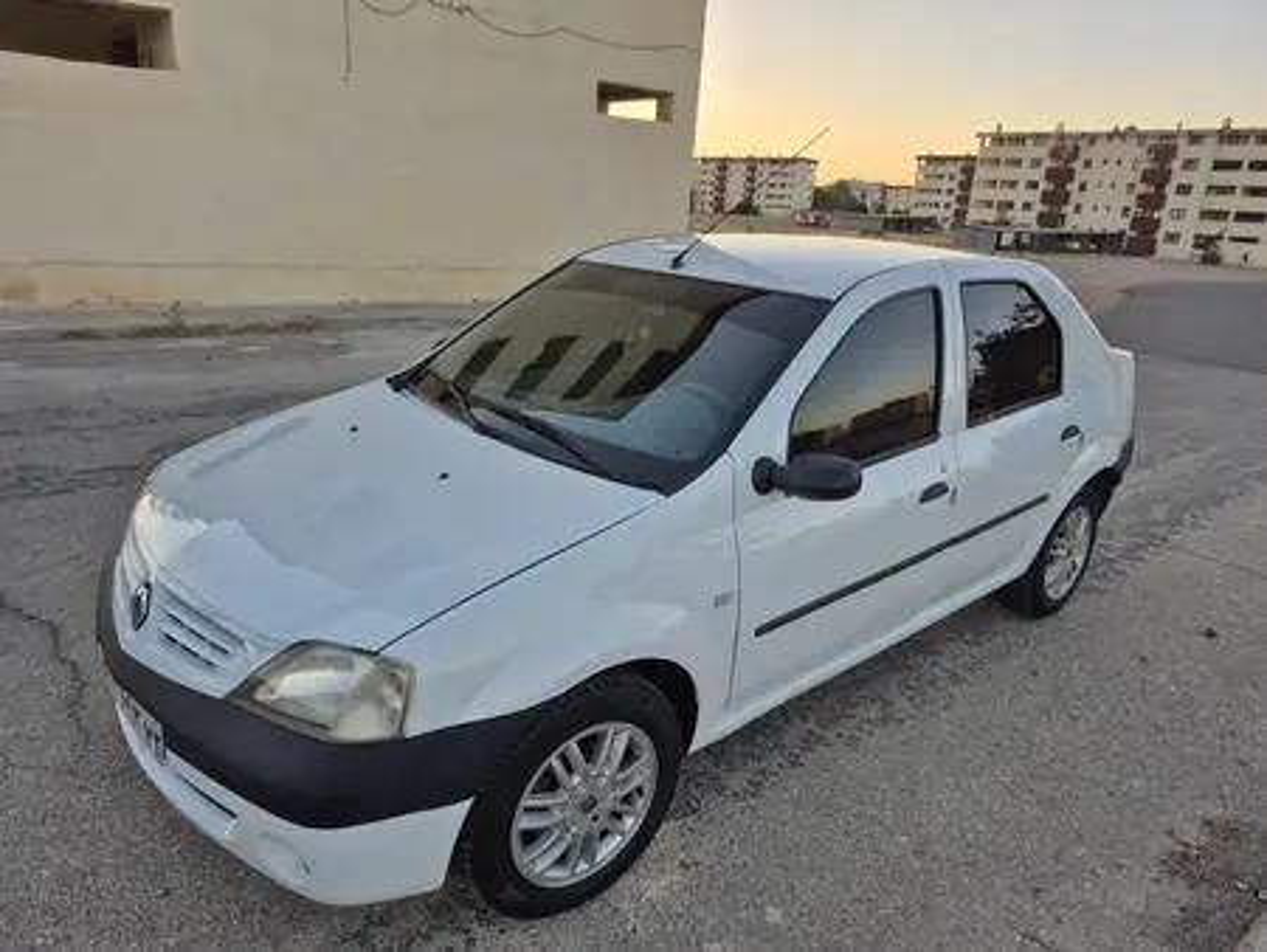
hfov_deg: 73.9
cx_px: 634
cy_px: 476
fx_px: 842
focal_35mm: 23
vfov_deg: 58.9
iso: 25
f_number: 1.8
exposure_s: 1/297
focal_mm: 5.4
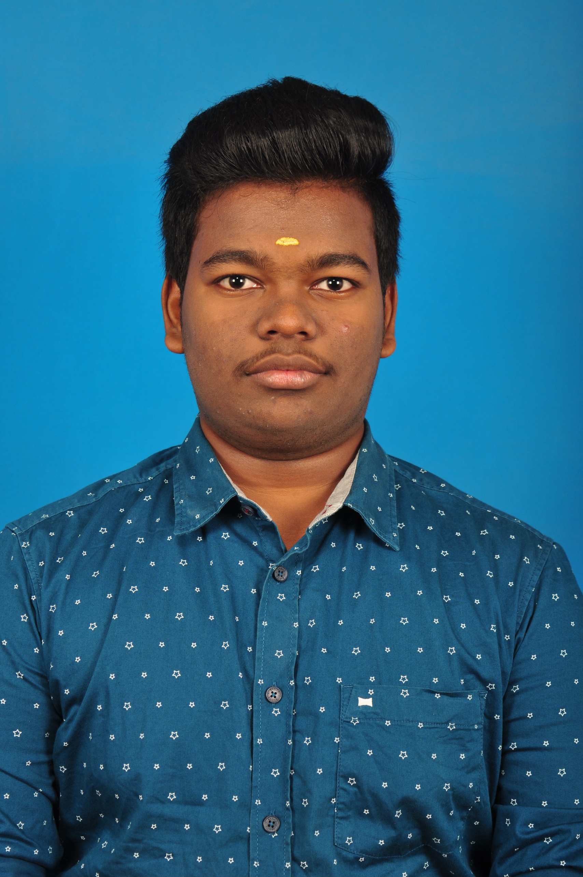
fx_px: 1754
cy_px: 438
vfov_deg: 28.1
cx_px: 292
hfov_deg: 18.9
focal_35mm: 72
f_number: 6.3
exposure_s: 1/161
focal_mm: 48
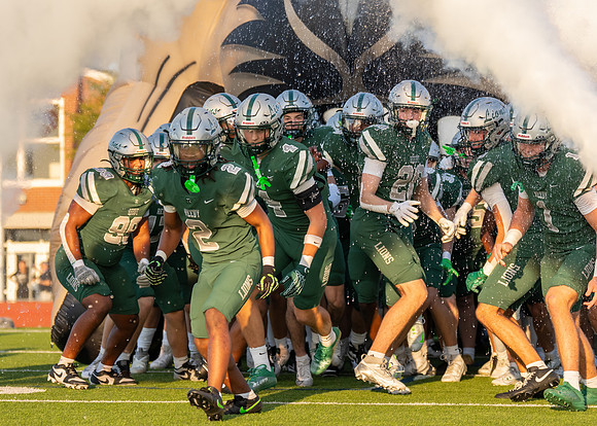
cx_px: 326
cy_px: 221
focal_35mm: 182
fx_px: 3090
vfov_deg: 7.9
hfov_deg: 11.0
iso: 160
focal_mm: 92
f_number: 2.8
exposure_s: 1/1600
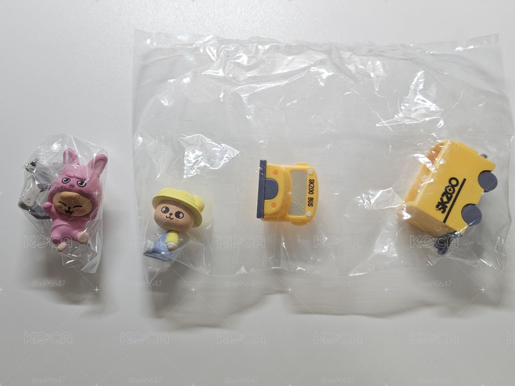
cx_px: 258
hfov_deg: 73.9
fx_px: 342
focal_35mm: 23
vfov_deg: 58.9
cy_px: 193
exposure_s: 1/182
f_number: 1.8
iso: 200
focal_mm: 5.4
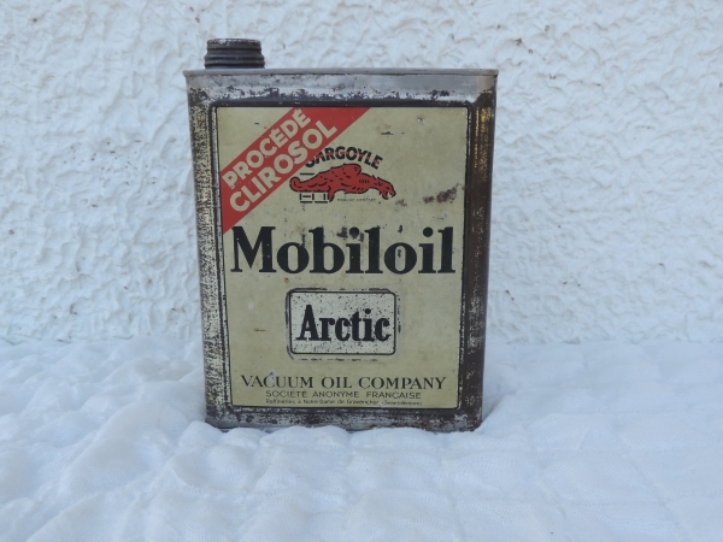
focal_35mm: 33
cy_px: 271
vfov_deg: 42.9
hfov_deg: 55.4
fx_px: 689
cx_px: 362
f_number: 3.2
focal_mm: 5.8
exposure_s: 1/160
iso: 80
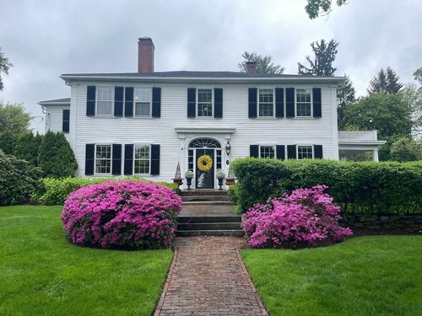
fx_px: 317
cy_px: 158
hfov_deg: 67.3
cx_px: 211
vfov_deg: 53.1
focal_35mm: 26
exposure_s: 1/1159
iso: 32
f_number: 1.6
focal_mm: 4.2
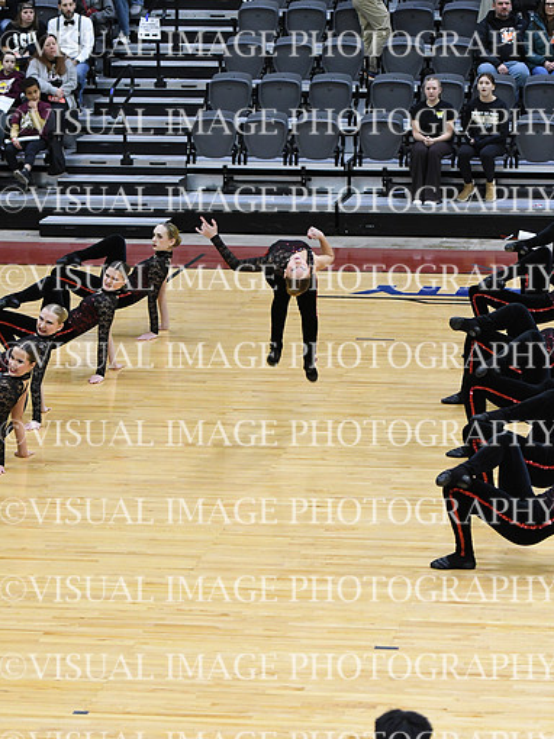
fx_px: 2969
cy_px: 394
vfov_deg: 14.2
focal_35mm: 139
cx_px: 279
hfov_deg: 10.7
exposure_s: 1/400
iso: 3200
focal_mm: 85
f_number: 2.8
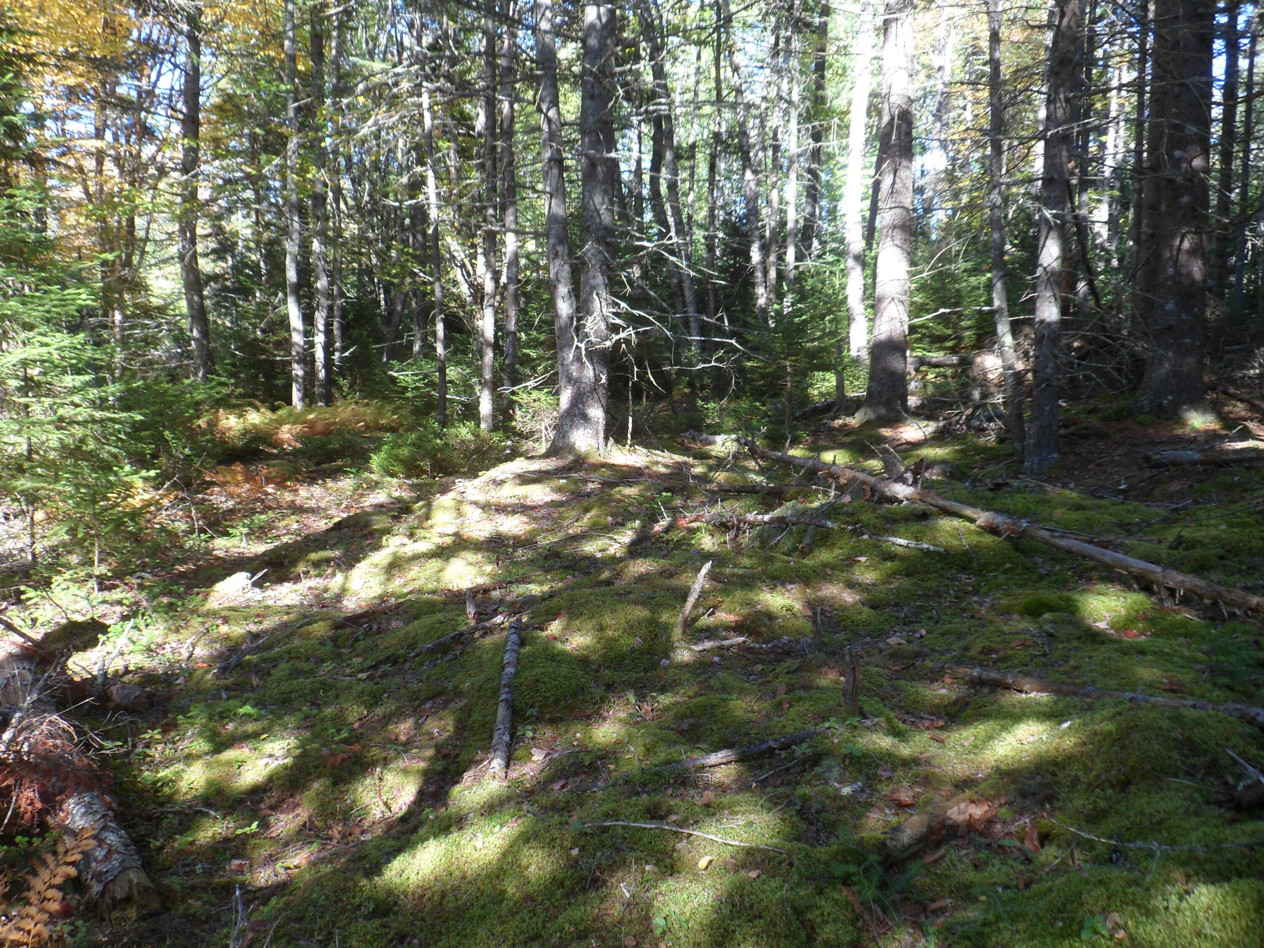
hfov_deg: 58.4
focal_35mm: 31
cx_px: 632
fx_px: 1132
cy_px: 474
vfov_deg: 45.4
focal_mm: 5.3
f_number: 3.5
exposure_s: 1/60
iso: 80
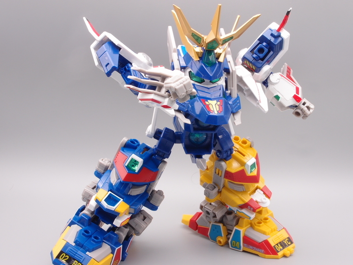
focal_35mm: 46
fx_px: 469
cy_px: 132
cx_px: 176
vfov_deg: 31.5
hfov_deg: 41.2
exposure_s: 1/6
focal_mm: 9.87
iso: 100
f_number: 8
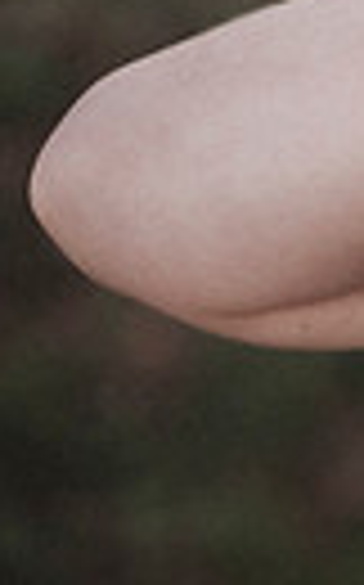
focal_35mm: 218
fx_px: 3468
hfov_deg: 5.6
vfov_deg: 9.5
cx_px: 1150
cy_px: -56
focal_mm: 48
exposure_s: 1/200
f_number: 2.8
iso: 100
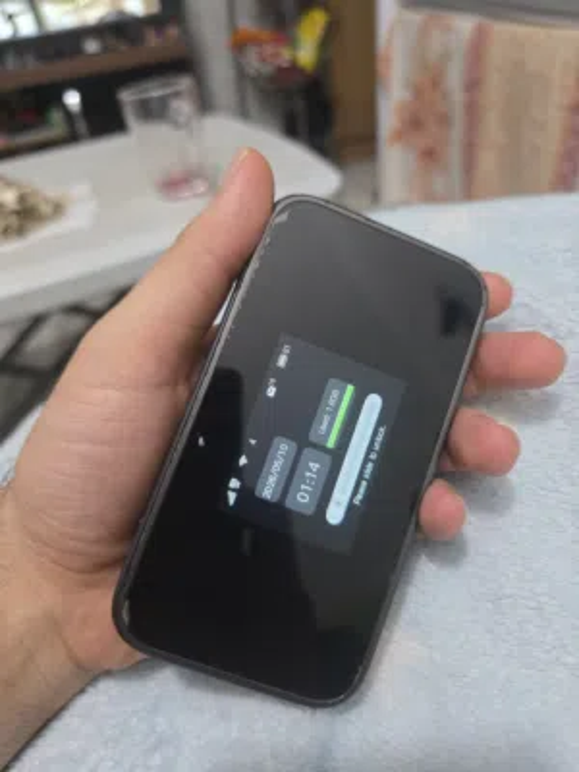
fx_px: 513
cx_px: 290
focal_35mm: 23
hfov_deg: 58.9
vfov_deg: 73.9
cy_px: 386
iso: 640
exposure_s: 1/100
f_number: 1.7
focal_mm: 6.3
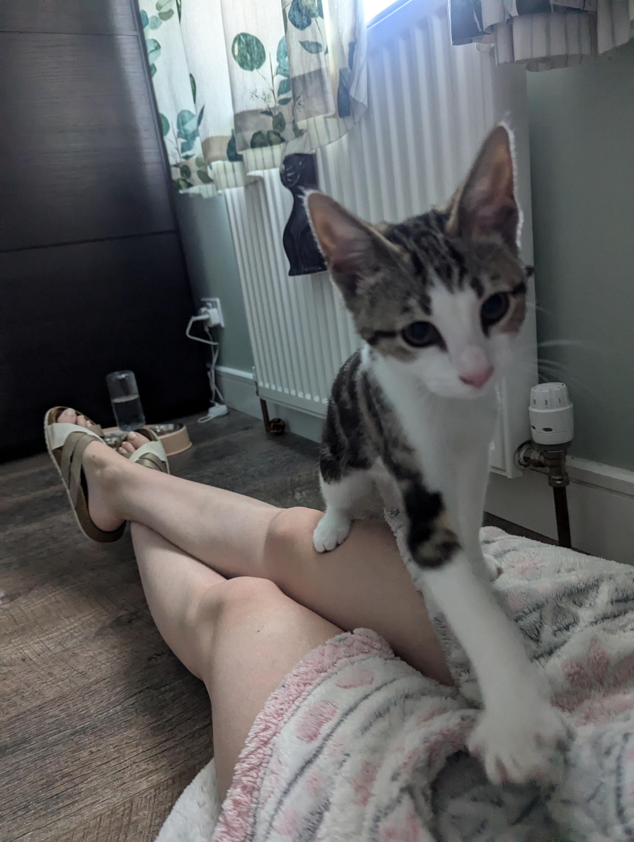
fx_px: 585
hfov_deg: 56.9
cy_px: 421
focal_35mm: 24
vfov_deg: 71.5
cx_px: 317
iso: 524
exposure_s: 1/114
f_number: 1.85
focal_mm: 6.81
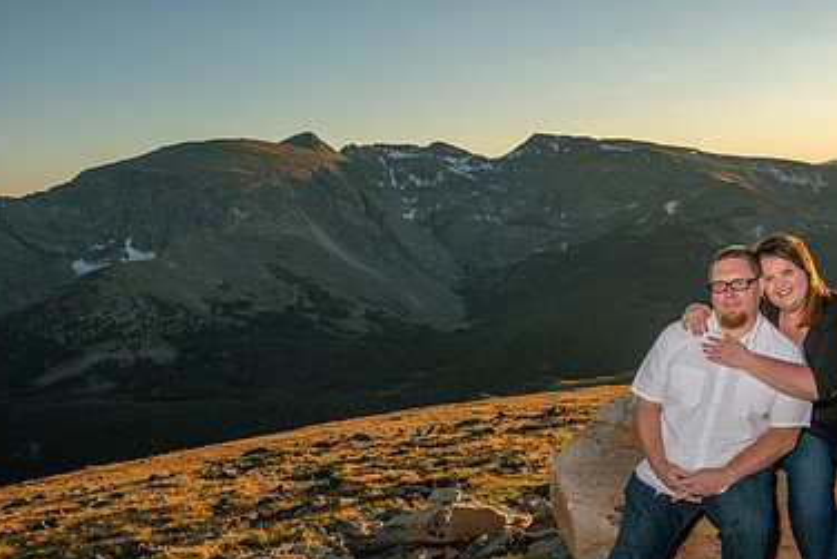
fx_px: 861
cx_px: 548
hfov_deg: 51.1
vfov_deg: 35.5
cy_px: 389
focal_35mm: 37
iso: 160
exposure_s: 1/400
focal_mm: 24
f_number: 5
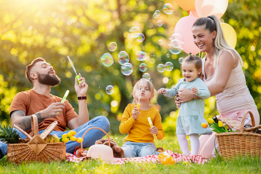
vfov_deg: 8.1
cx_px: 130
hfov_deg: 12.1
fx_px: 1232
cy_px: 87
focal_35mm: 170
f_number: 2.8
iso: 100
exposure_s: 1/200
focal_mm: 170
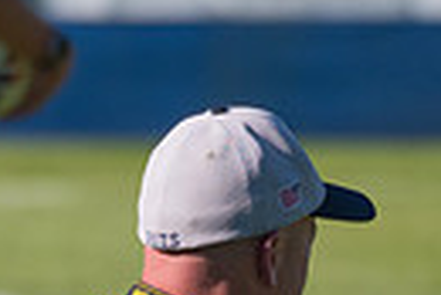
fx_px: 25422
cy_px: 587
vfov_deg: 0.7
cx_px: 231
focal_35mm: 2073
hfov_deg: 1.0
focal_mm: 310
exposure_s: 1/2000
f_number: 5.6
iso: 320
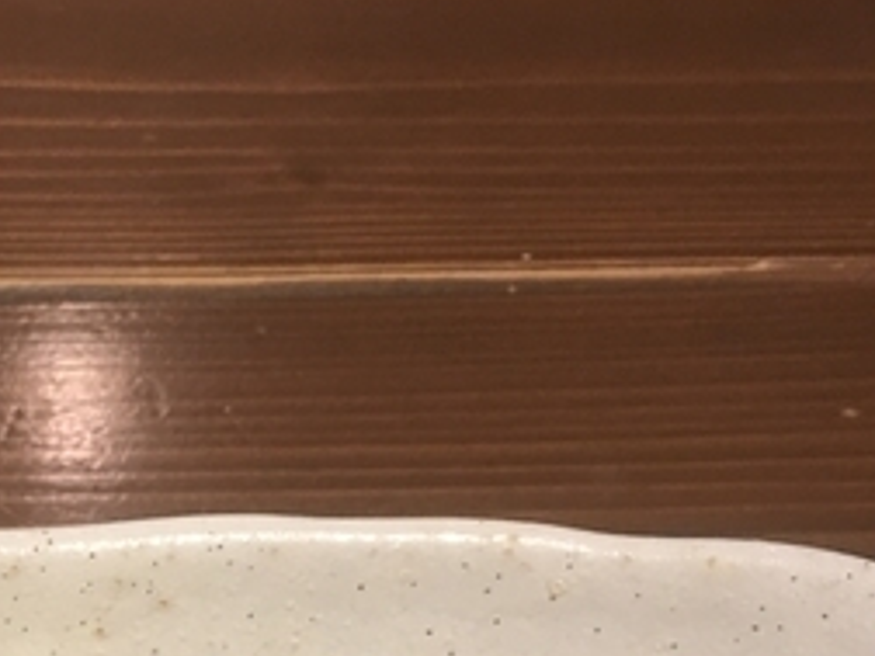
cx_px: -38
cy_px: 951
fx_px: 2326
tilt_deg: -51.5
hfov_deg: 20.5
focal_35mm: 92
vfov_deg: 15.0
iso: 50
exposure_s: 1/15
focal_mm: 4.15
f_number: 2.2
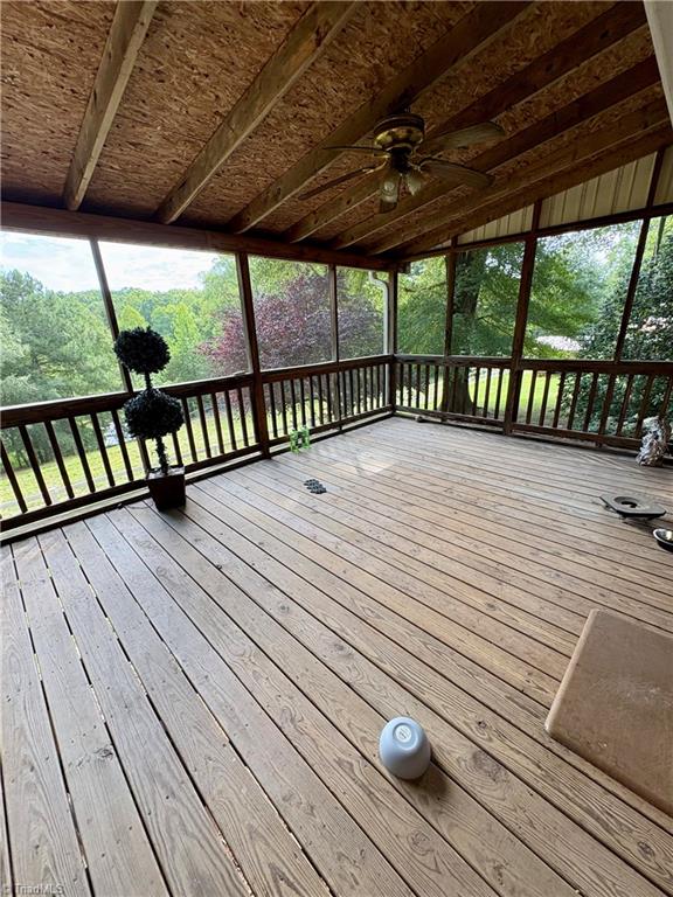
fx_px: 363
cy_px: 448
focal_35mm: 14
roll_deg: +2.5
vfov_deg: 102.1
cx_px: 336
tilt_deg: -18.3
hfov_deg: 85.7
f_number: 2.2
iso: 50
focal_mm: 2.22
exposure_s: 1/99
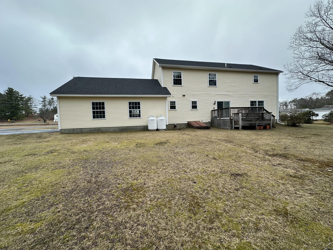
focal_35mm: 14
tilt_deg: -3.0
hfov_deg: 102.1
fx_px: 135
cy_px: 125
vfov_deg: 85.7
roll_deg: +1.3
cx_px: 166
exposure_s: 1/99
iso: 50
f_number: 2.2
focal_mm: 2.22
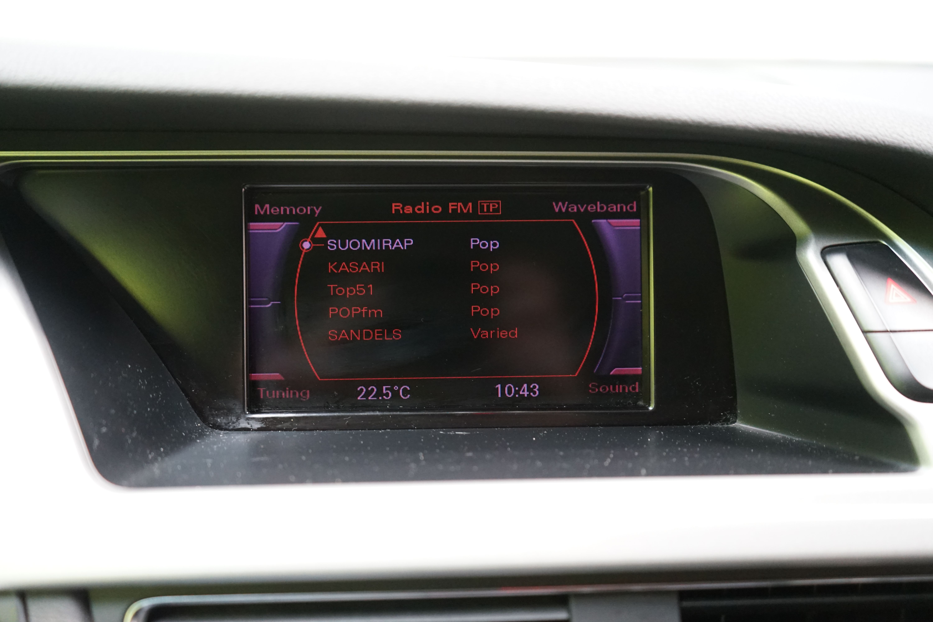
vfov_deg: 46.4
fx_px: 726
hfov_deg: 65.5
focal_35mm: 28
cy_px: 311
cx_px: 466
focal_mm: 28
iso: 3200
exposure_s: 1/30
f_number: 3.5
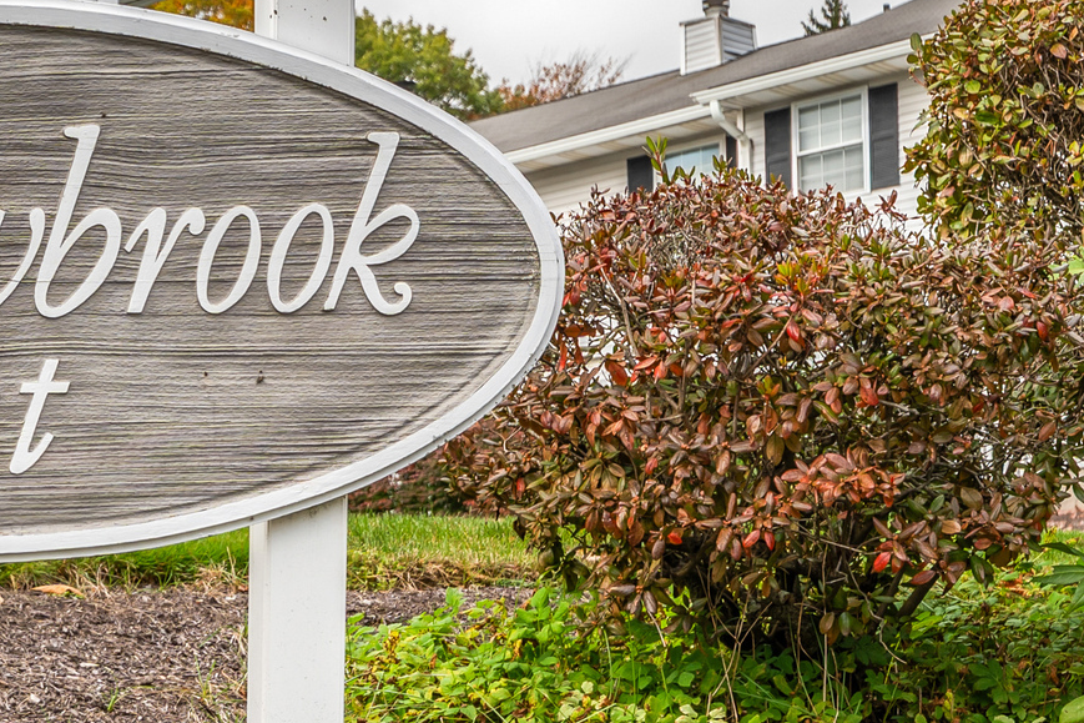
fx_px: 2980
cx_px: -85
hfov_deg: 19.8
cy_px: 111
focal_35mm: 99
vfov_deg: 13.7
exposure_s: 1/50
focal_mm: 28
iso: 50
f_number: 5.6
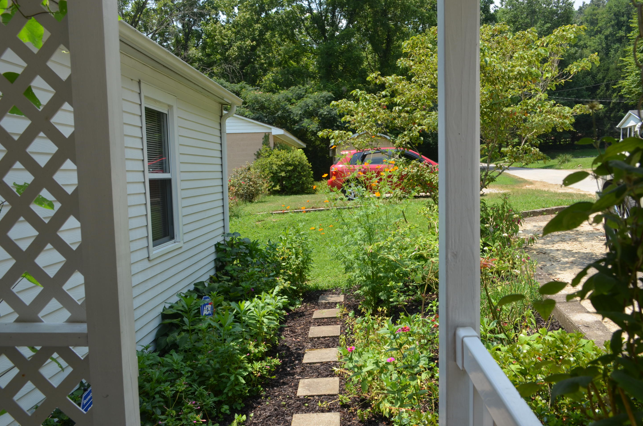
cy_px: 214
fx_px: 499
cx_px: 332
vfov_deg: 46.2
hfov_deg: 65.6
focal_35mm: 28
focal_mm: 18
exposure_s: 1/250
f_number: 8
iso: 180
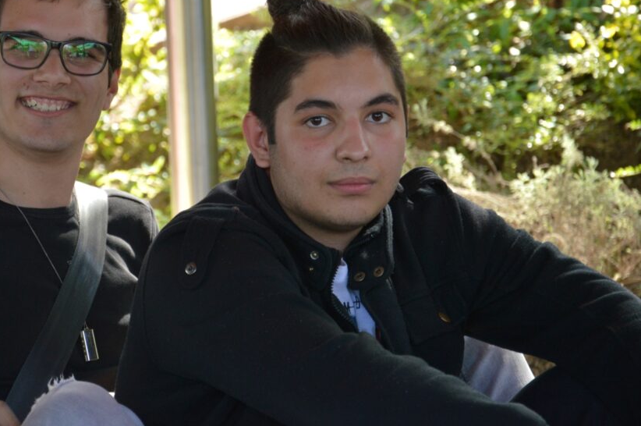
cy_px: 167
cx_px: 259
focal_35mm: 172
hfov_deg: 12.0
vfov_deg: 8.0
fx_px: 3059
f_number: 5.6
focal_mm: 92
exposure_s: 1/100
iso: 400
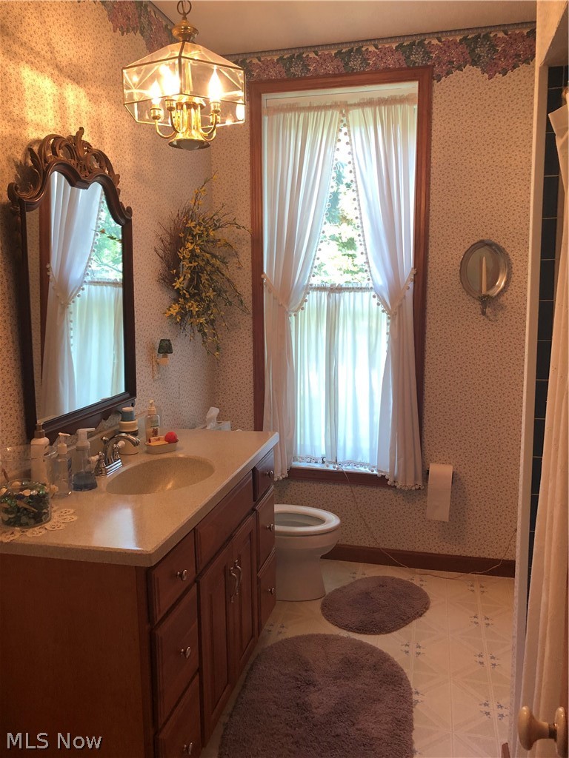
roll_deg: +1.1
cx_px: 284
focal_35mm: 28
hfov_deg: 49.7
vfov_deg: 63.4
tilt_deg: -7.9
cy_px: 379
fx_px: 614
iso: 32
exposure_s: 1/30
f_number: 1.8
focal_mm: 3.99
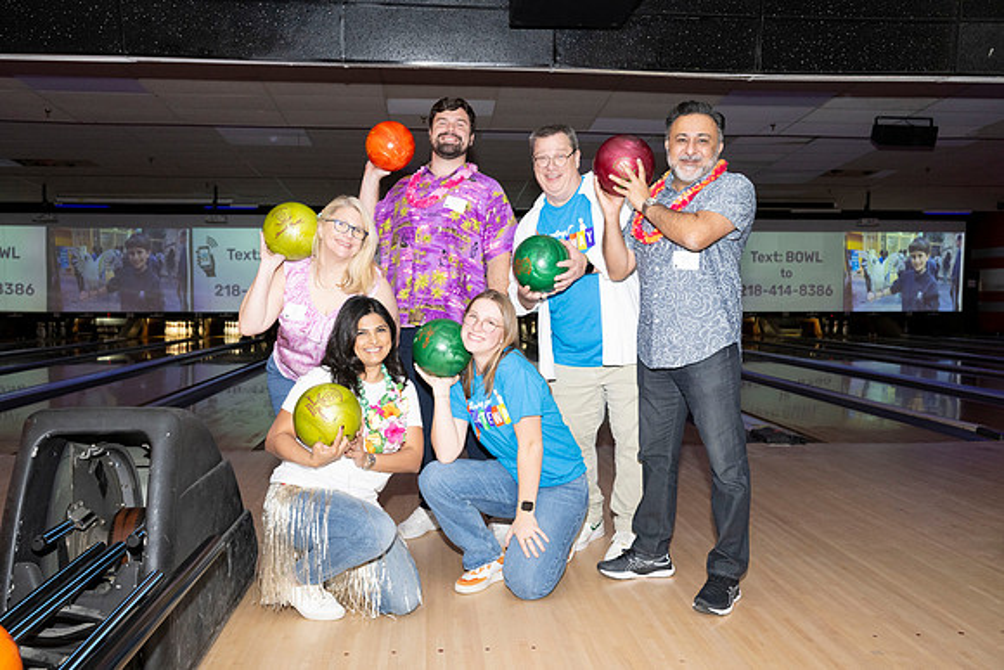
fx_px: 893
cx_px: 502
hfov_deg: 58.7
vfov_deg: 41.1
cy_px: 335
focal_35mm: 32
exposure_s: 1/100
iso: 1600
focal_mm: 32
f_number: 5.6
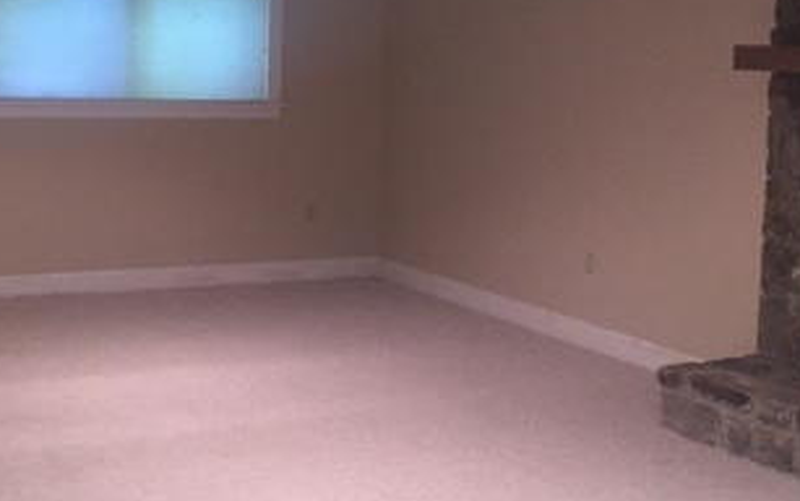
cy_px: 128
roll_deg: -1.8
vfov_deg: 20.2
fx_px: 1396
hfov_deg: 32.0
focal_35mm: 64
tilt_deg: -2.9
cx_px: 375
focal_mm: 4.15
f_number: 2.2
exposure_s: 1/16
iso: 160
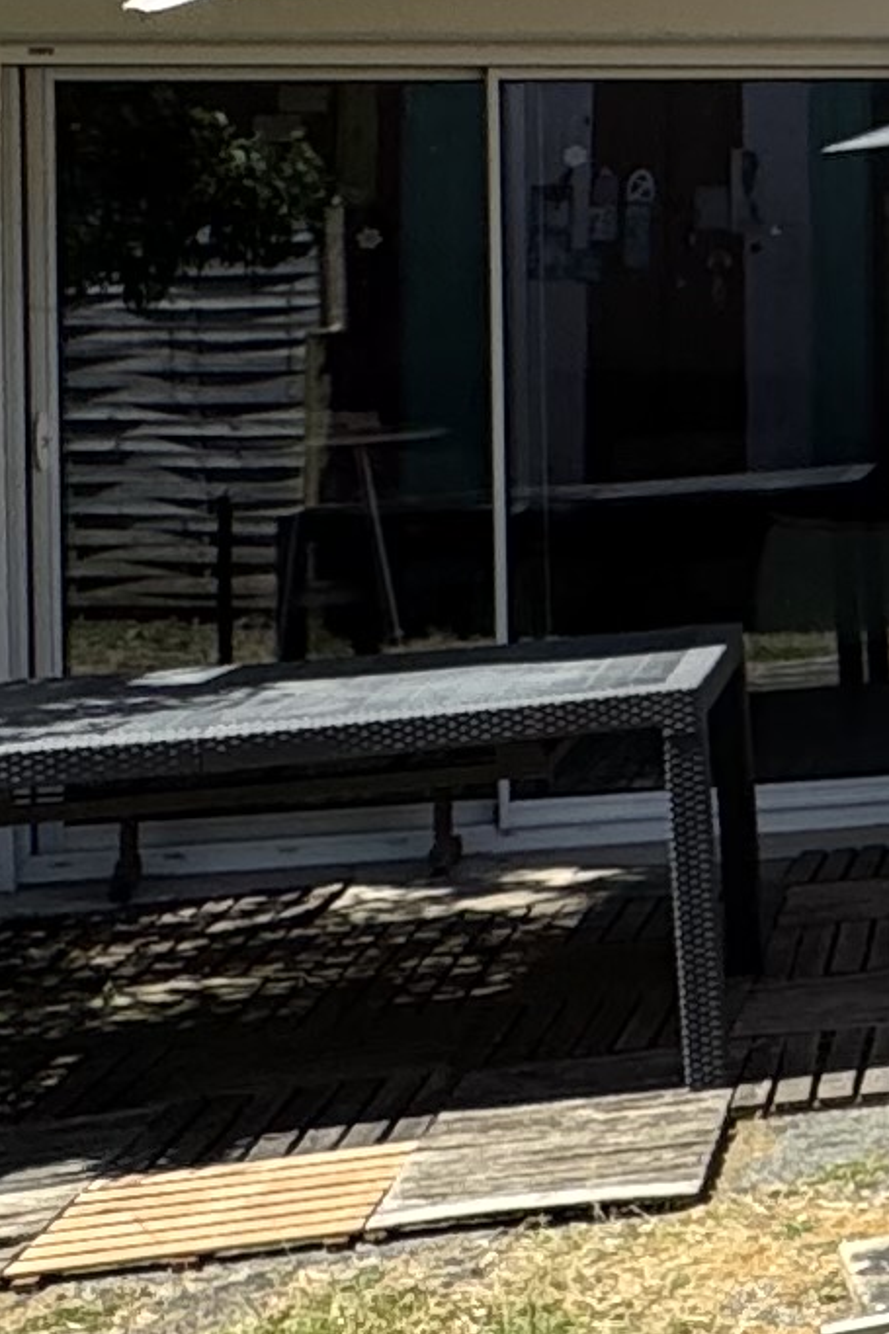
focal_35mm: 86
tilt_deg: -0.1
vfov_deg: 23.1
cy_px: 178
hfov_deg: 12.4
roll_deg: +1.1
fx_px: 3187
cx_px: 2149
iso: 50
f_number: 2.2
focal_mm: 2.22
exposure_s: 1/1277
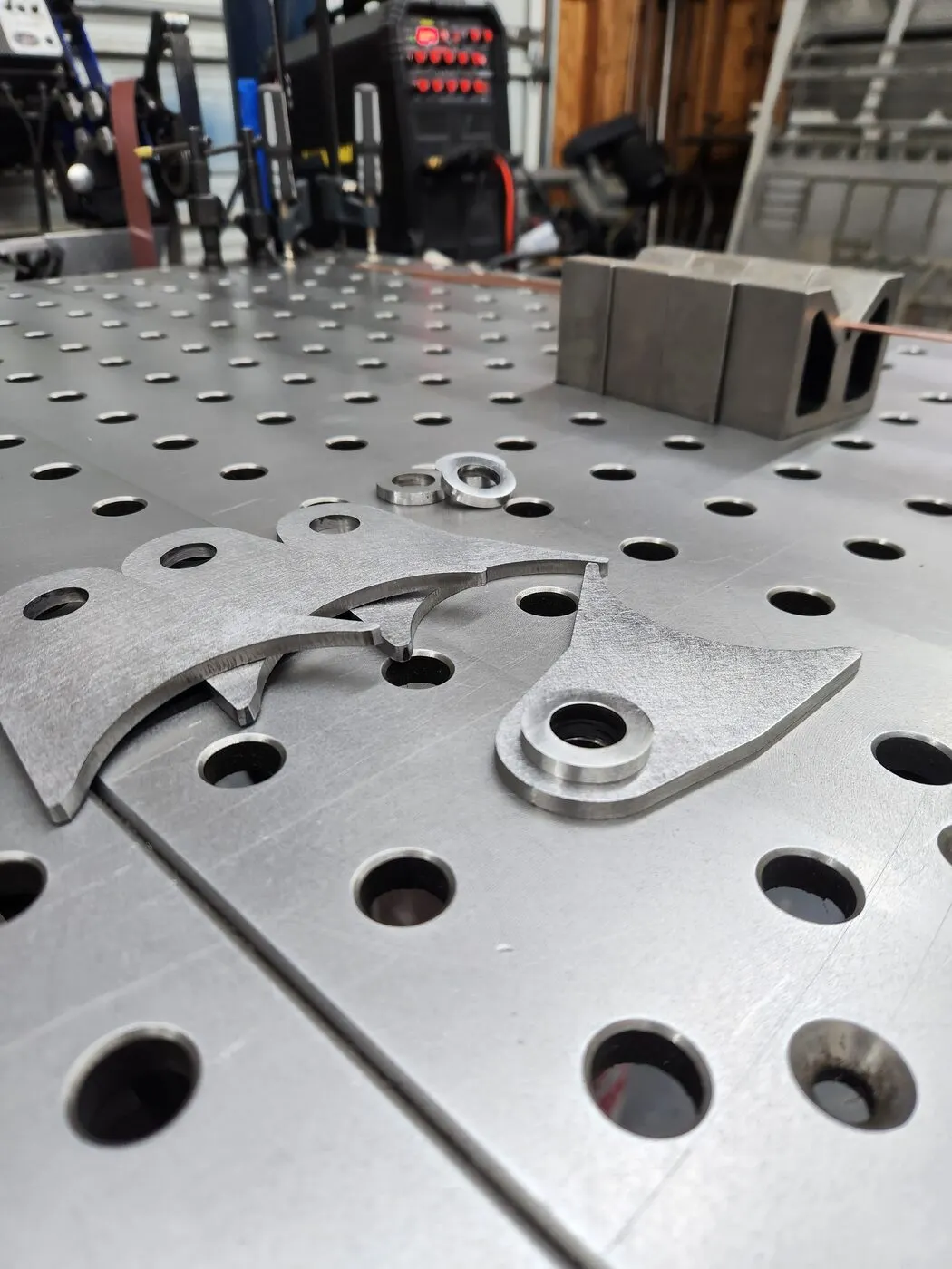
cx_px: 476
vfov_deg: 73.9
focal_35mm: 23
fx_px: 843
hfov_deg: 58.9
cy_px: 634
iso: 100
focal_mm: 5.4
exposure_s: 1/120
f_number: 1.8
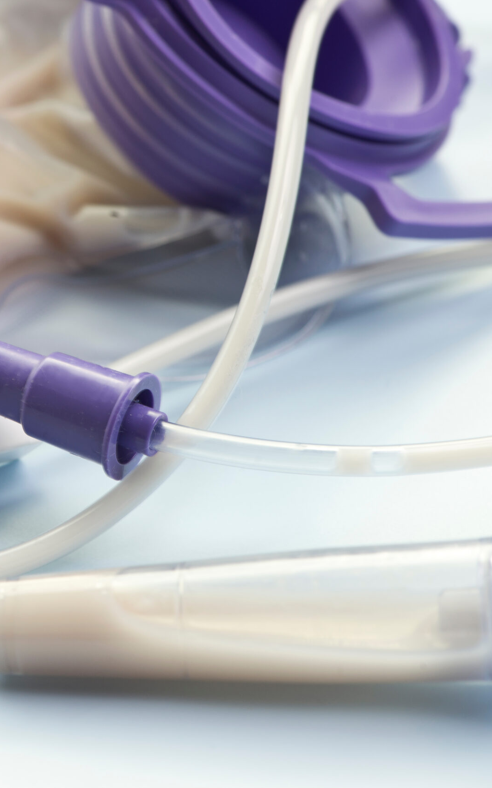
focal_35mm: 161
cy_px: 394
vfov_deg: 13.0
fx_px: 3453
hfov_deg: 8.1
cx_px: 47
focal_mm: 105
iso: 200
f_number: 11
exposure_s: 1/4
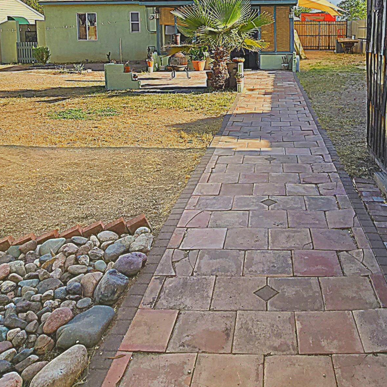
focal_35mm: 29
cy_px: 60
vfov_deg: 51.0
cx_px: 261
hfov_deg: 54.4
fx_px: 367
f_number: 2.2
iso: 50
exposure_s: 1/1111
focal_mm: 2.2
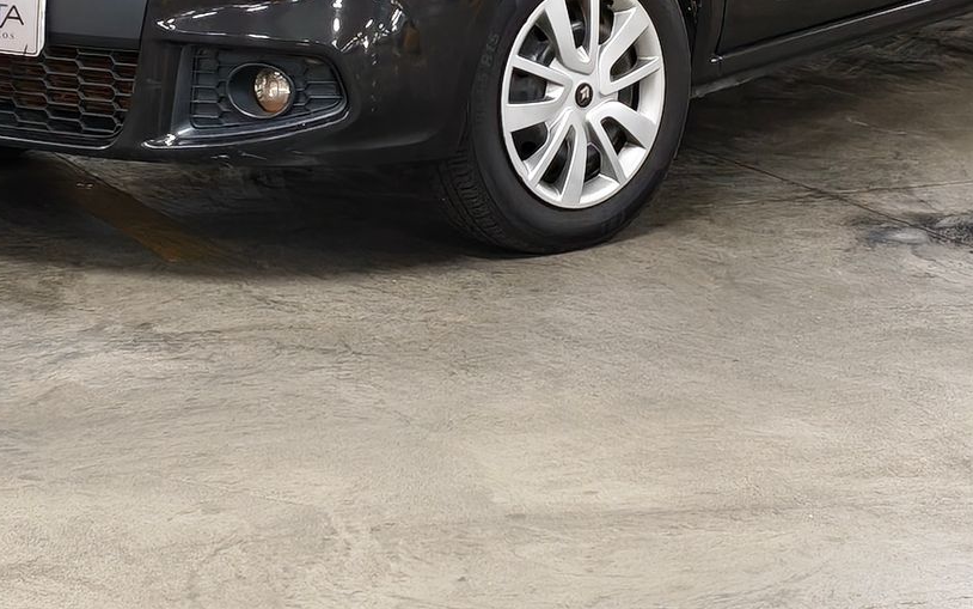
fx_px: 3050
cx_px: 506
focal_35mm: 115
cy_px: 74
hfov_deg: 18.1
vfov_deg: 11.3
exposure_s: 1/40
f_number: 1.67
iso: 640
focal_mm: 6.62
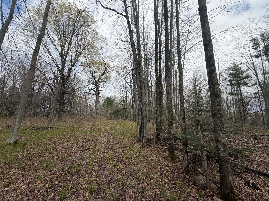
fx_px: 109
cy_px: 100
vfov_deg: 85.7
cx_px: 134
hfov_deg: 102.1
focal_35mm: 14
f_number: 2.2
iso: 40
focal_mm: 2.22
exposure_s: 1/770
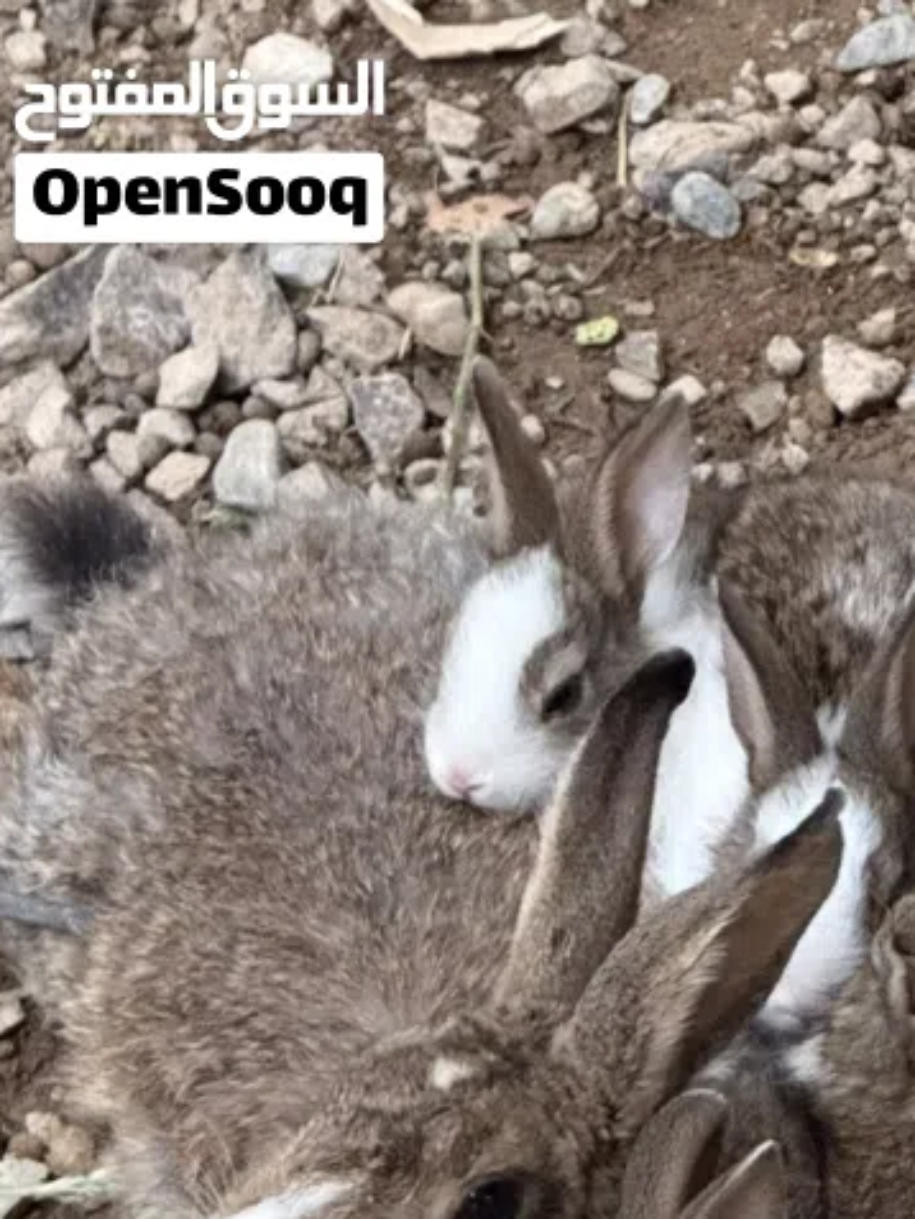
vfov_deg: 12.3
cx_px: 769
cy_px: 611
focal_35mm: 161
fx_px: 5672
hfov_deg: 9.2
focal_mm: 15.66
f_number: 2.8
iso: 800
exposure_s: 1/56
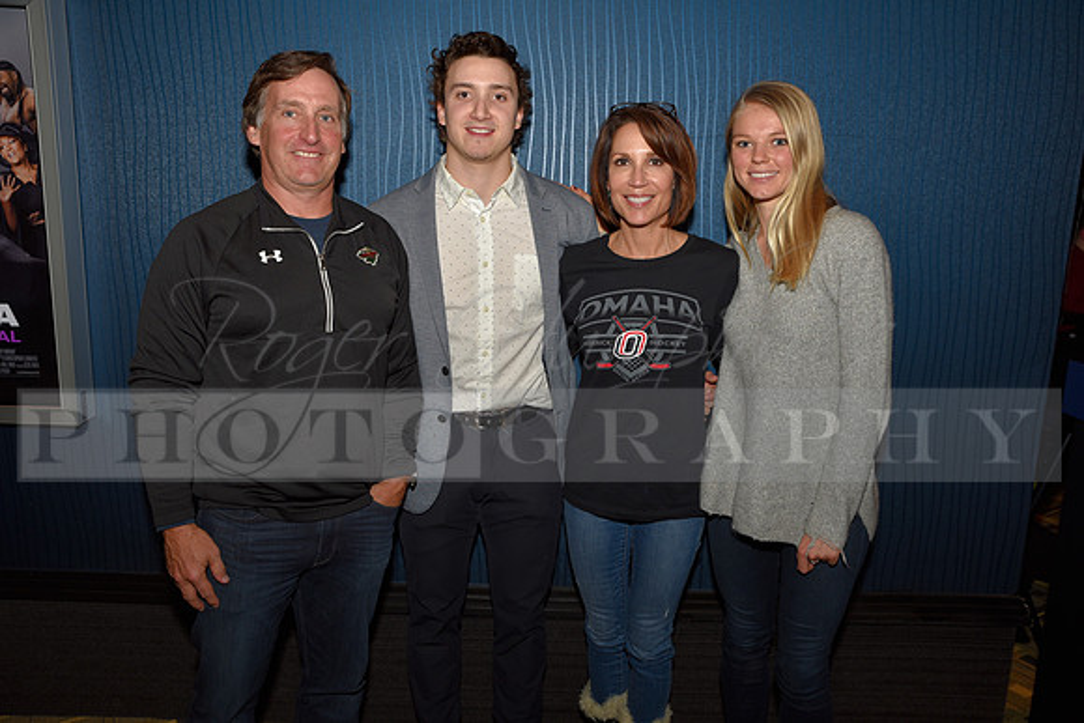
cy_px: 362
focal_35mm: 29
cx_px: 542
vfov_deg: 45.0
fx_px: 873
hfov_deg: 63.6
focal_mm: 29
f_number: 5
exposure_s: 1/60
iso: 200
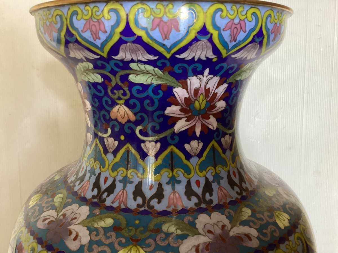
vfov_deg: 45.4
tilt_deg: -12.0
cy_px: 126
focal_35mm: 31
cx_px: 169
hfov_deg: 58.4
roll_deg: -3.8
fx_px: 303
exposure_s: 1/50
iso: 400
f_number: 2.4
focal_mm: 3.3
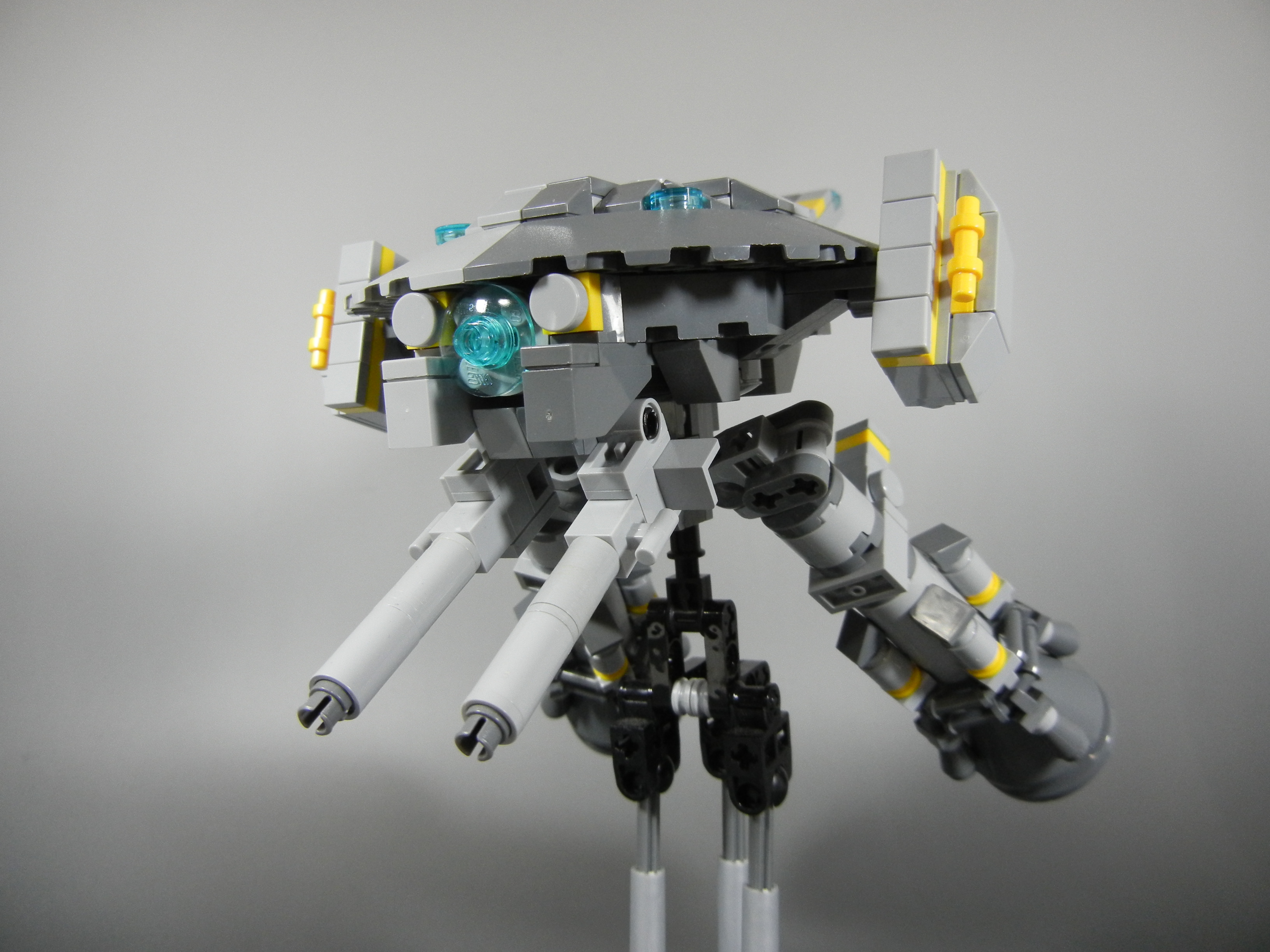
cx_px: 635
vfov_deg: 46.8
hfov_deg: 60.0
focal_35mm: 30
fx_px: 1101
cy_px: 476
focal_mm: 5.4
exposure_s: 1/54.8
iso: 400
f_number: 3.5
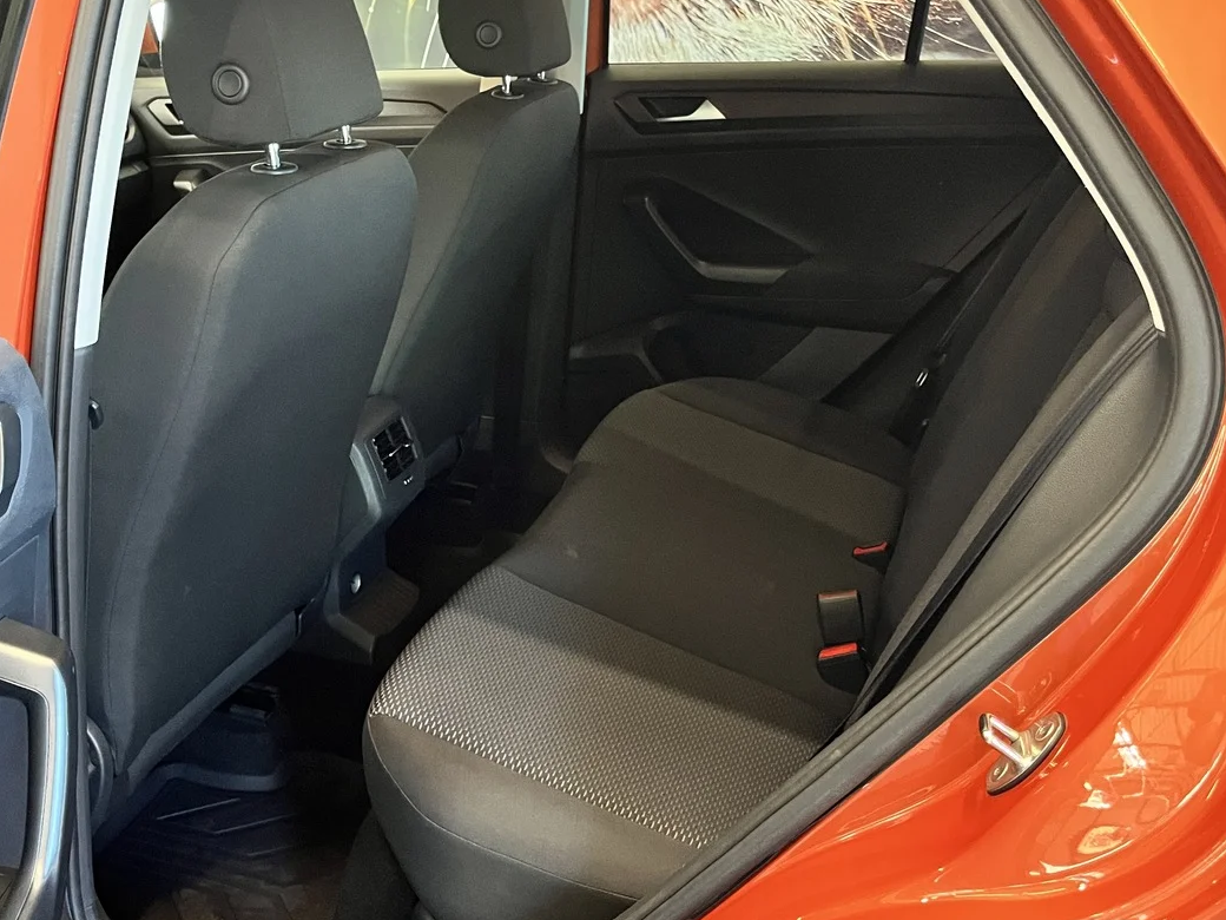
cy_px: 462
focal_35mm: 40
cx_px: 467
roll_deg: +0.4
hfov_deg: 46.4
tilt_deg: -23.0
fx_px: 1417
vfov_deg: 36.0
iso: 500
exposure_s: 1/60
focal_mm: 5.1
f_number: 1.6
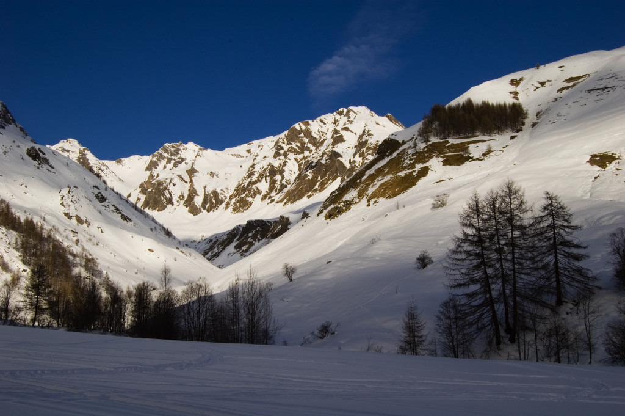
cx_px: 312
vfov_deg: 36.8
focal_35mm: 36
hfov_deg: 53.2
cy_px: 208
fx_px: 624
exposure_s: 1/250
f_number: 16
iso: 200
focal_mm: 24
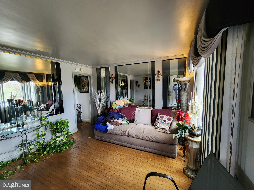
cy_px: 95
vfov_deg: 89.9
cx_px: 127
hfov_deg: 106.2
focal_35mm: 13
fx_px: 95
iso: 250
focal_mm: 2.2
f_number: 2.2
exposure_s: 1/60
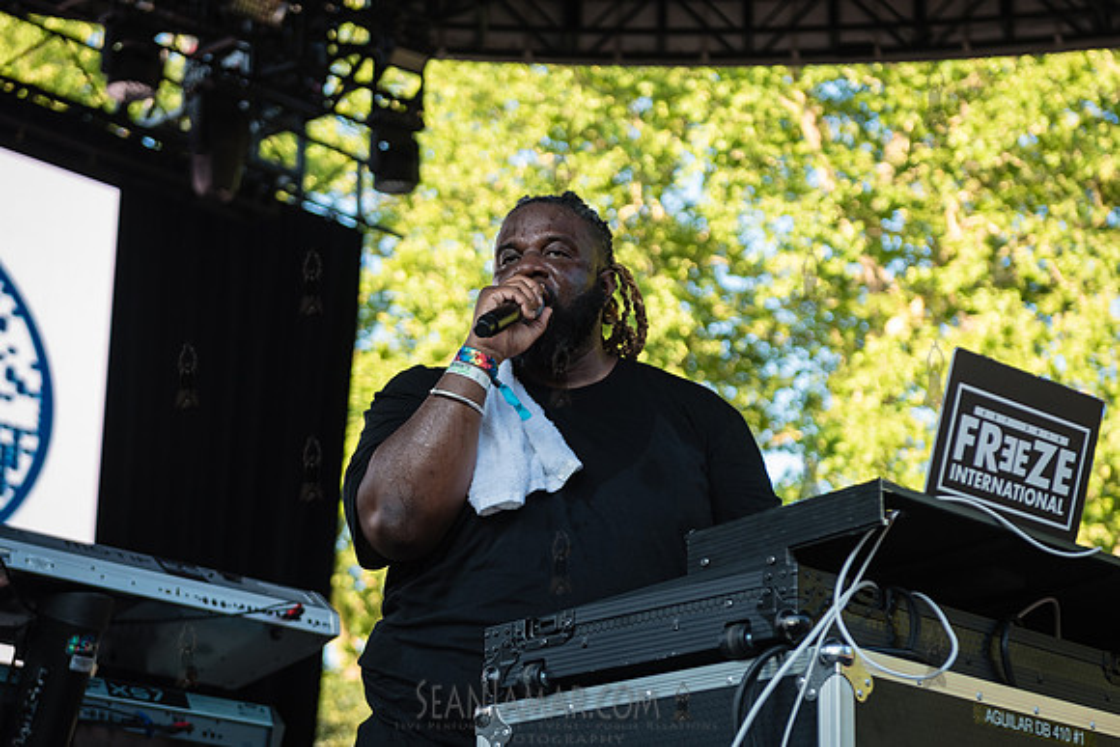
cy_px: 427
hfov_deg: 21.1
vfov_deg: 14.2
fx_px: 3001
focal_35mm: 96
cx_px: 540
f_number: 3.5
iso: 400
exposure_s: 1/400
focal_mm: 70
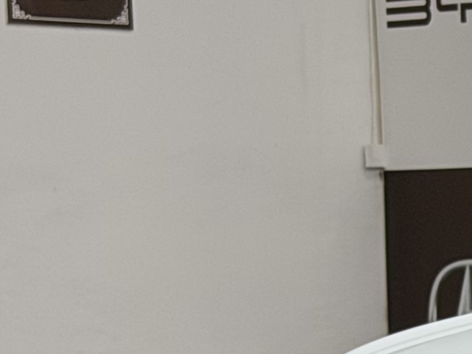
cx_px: 1271
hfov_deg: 6.9
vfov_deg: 5.5
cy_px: 578
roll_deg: +1.4
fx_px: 3641
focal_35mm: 267
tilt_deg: -5.1
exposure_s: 1/83
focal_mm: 6.76
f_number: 1.78
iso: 64
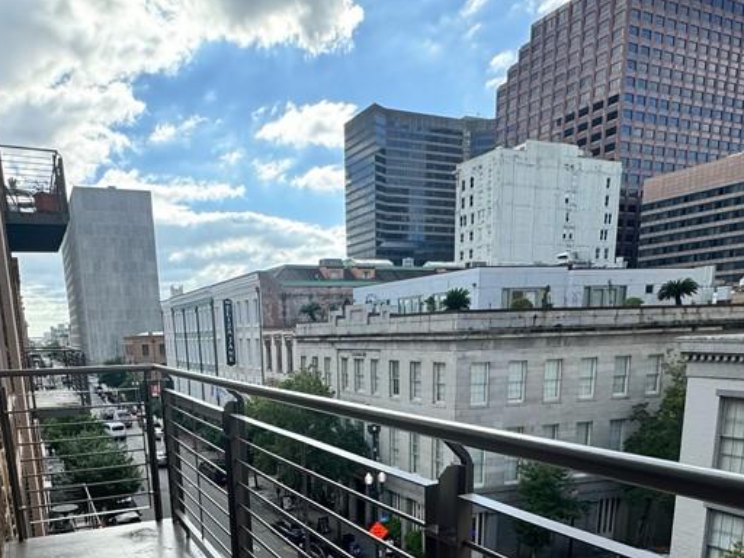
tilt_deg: -13.6
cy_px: 466
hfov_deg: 63.0
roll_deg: +1.8
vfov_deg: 46.4
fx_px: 602
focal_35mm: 28
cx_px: 307
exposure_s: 1/573
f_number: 2.2
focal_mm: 2.22
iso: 40
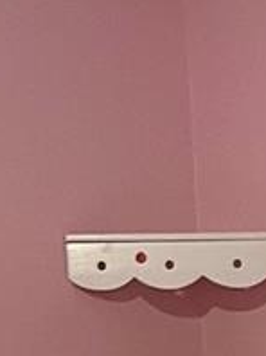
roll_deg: +2.1
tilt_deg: -11.2
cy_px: 933
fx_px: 2074
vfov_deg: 8.7
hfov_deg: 7.2
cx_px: 379
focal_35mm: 202
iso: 250
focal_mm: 5.1
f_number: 1.6
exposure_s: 1/60
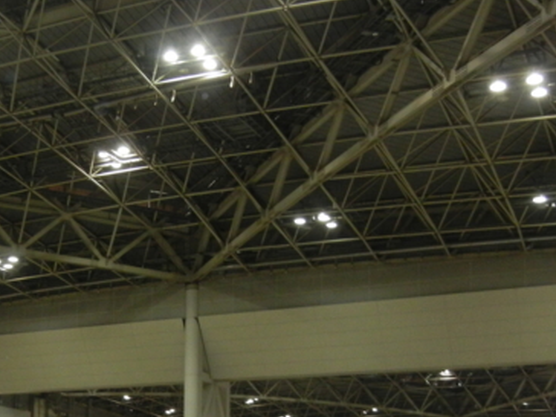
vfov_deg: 21.5
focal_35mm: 66
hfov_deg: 28.5
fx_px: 1060
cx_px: 78
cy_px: 417
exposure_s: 1/30
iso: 405
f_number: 3.5
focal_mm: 5.4
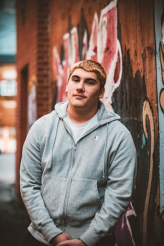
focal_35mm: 102
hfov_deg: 13.4
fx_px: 697
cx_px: 82
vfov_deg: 20.0
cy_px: 123
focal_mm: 102
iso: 1600
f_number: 2.8
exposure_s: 1/400
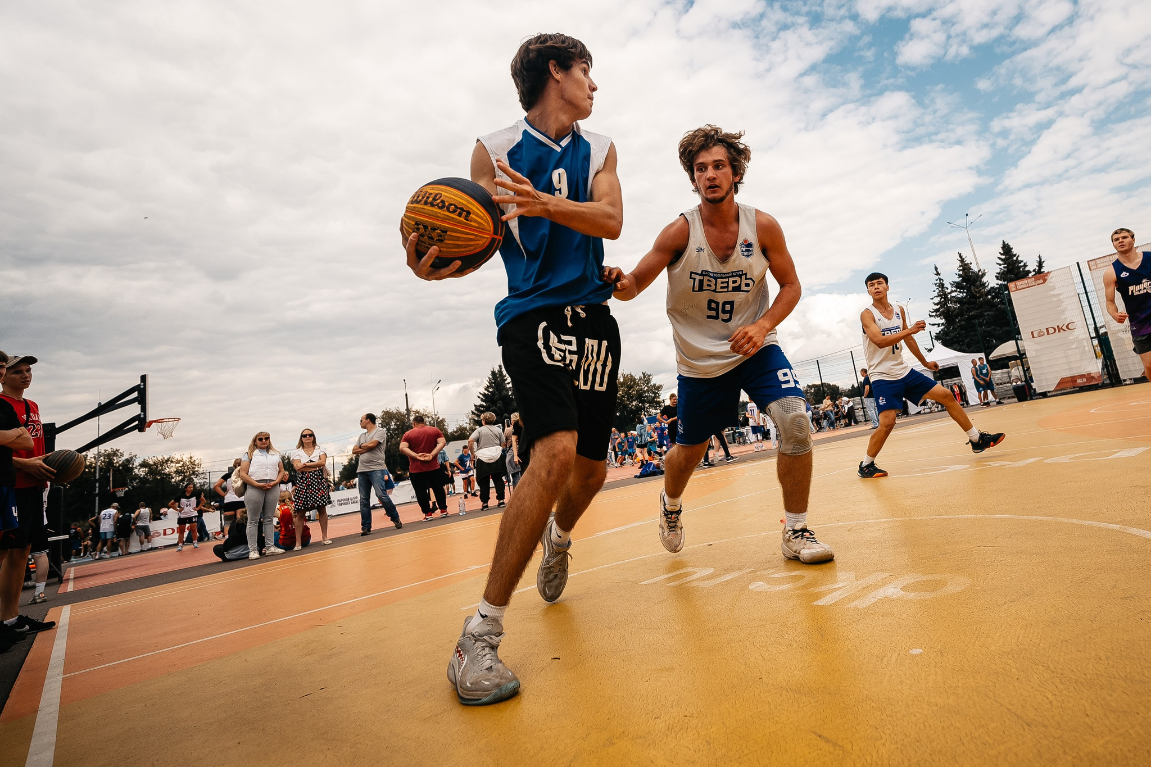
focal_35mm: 20
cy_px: 306
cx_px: 709
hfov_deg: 82.6
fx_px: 639
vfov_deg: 61.4
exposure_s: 1/3200
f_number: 3.2
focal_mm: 16
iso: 320
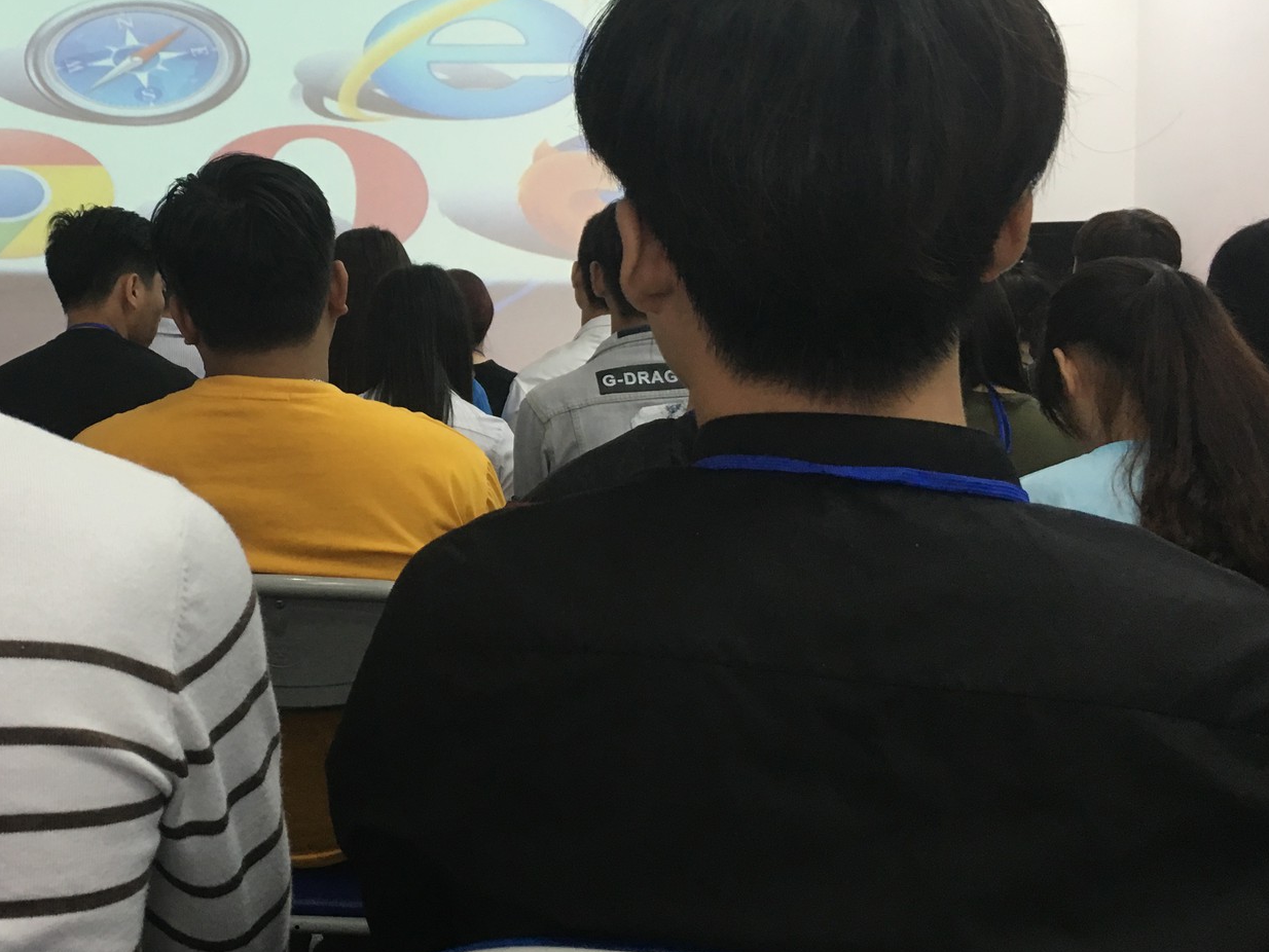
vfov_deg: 30.7
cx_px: 350
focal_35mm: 47
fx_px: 1723
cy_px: 337
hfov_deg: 39.5
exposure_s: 1/33
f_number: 2.2
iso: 100
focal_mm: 4.15
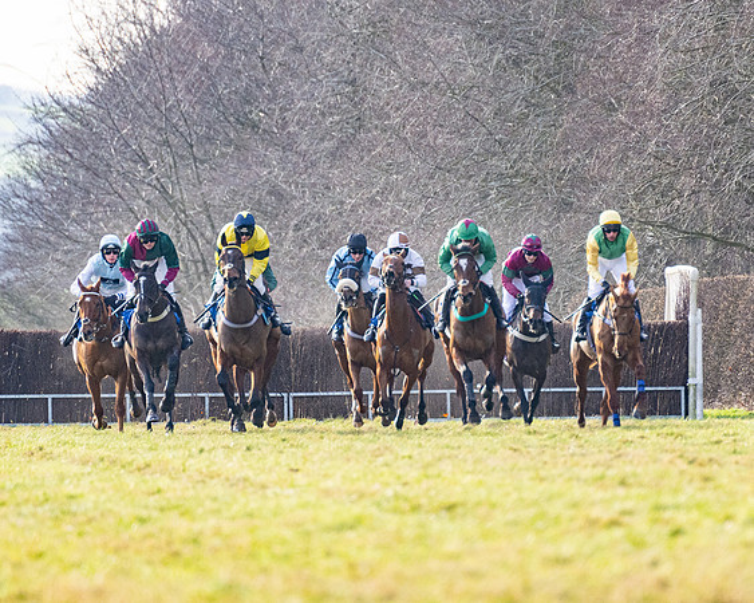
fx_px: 12455
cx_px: 474
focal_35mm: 558
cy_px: 348
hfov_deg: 3.5
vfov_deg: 2.8
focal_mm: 280
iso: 800
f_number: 4
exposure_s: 1/2500
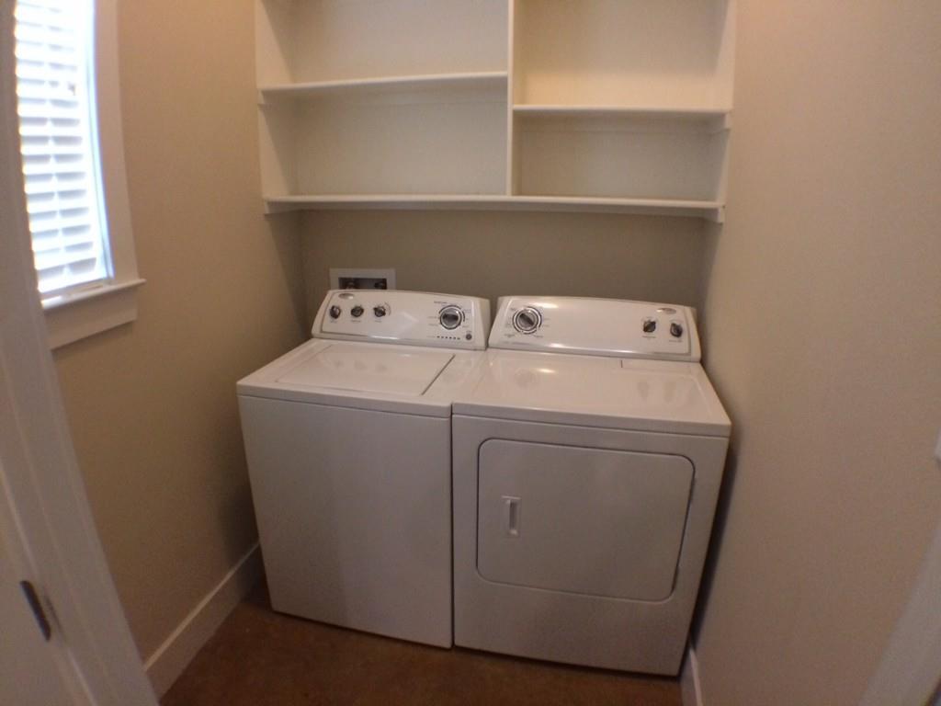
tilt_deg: -17.0
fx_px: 788
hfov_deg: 61.7
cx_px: 470
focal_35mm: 29
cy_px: 353
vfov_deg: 48.2
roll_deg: -0.3
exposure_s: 1/30
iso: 320
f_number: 2.2
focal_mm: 4.15
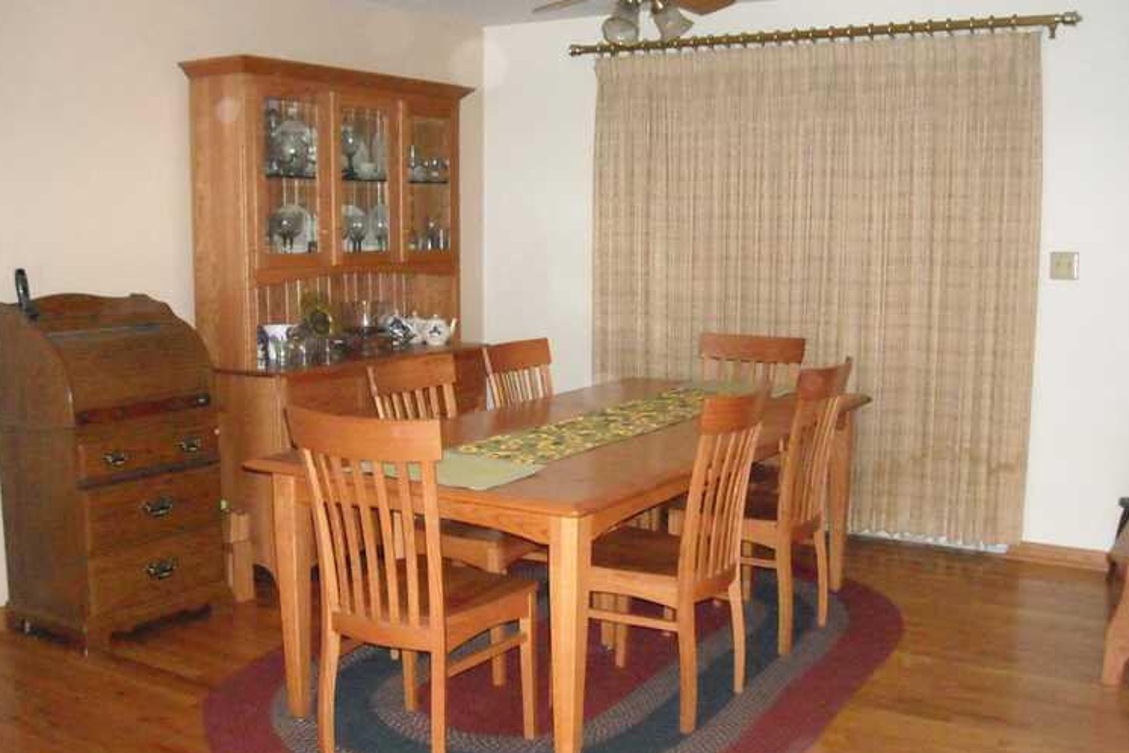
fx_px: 1223
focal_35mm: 39
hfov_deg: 49.5
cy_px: 381
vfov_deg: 34.2
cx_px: 547
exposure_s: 1/60
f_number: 2.8
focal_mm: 5.7
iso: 1600
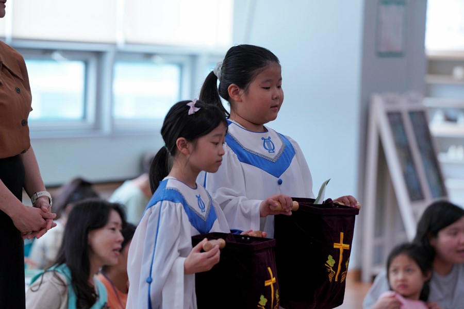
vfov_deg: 7.0
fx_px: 2539
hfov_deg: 10.4
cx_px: 232
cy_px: 154
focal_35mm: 197
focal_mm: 197
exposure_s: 1/200
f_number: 4
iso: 640
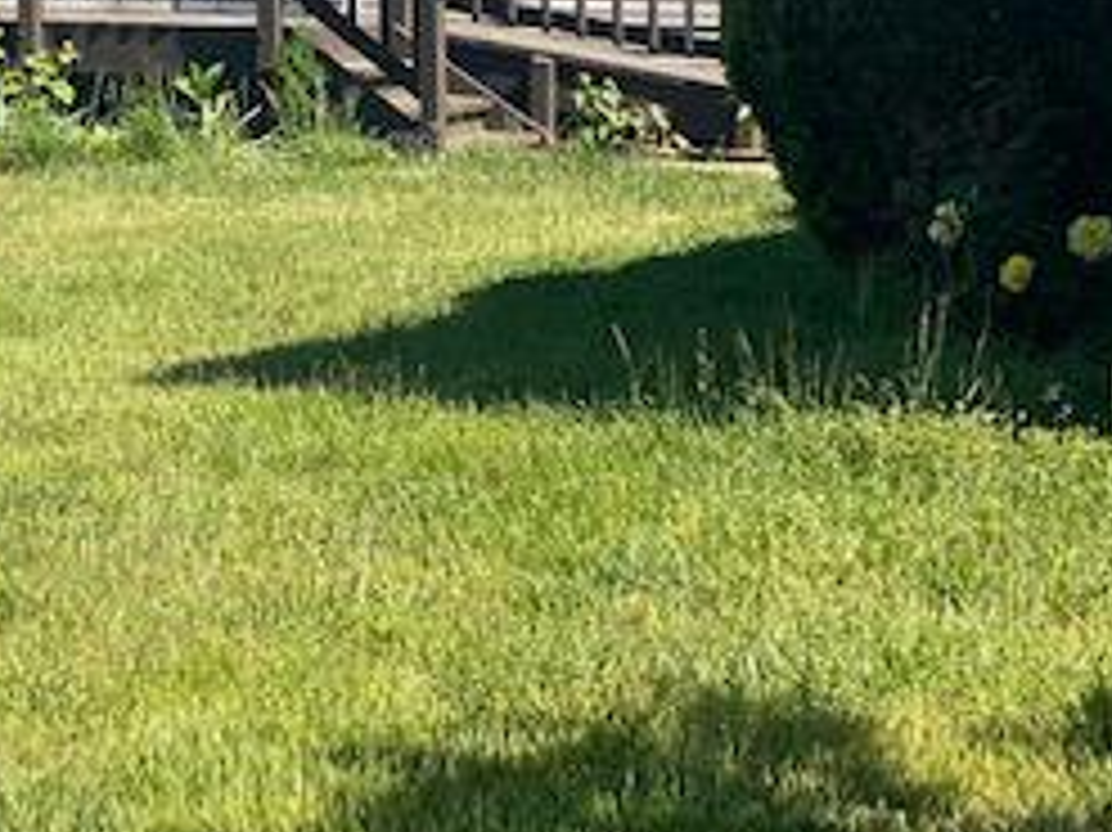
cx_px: -284
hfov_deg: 14.1
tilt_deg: +1.3
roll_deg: -1.4
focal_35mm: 135
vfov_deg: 10.8
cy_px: -175
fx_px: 4335
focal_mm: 6
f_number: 2
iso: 20
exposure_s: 1/940
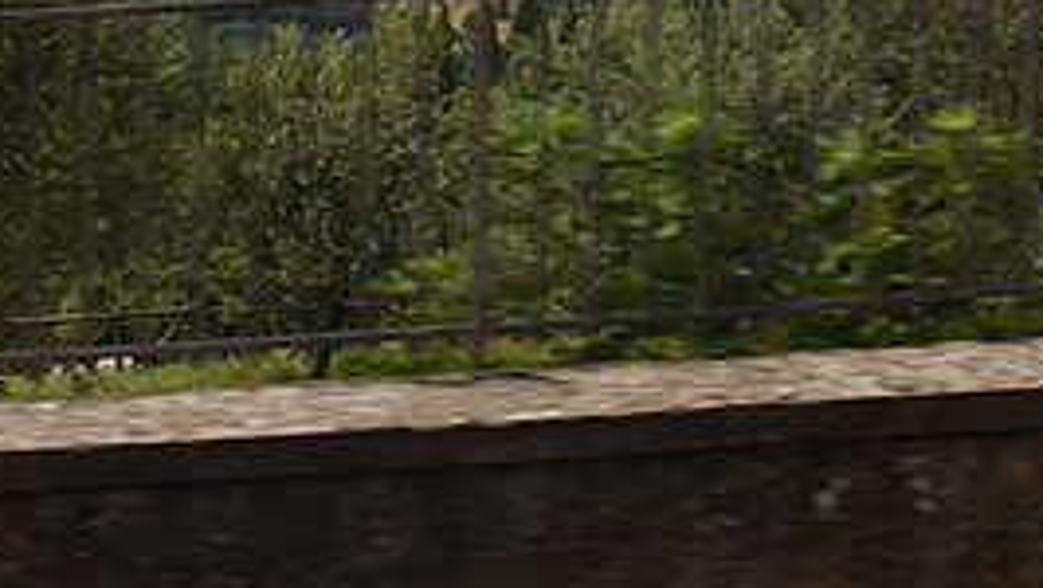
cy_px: -159
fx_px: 1771
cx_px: 420
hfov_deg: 32.7
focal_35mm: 64
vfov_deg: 17.7
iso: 64
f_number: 5.6
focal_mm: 28
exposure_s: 1/200
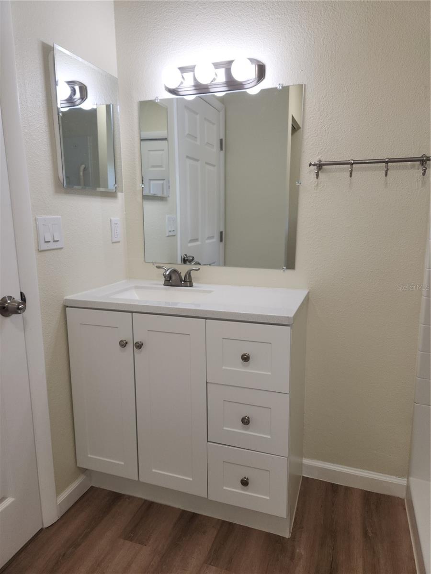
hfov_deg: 58.9
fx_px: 382
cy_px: 287
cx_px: 216
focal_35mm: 23
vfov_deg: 73.9
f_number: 1.8
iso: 32
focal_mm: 5.4
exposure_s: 1/60
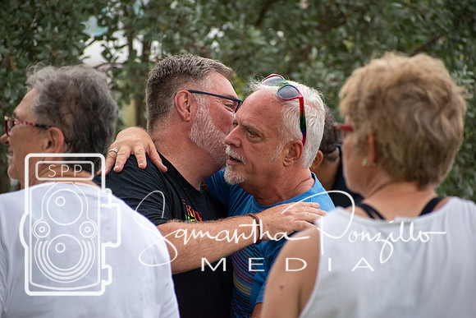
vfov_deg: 4.4
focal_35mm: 315
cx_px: 238
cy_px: 159
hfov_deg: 6.5
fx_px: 4166
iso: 640
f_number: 5.3
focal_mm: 210
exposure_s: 1/1000
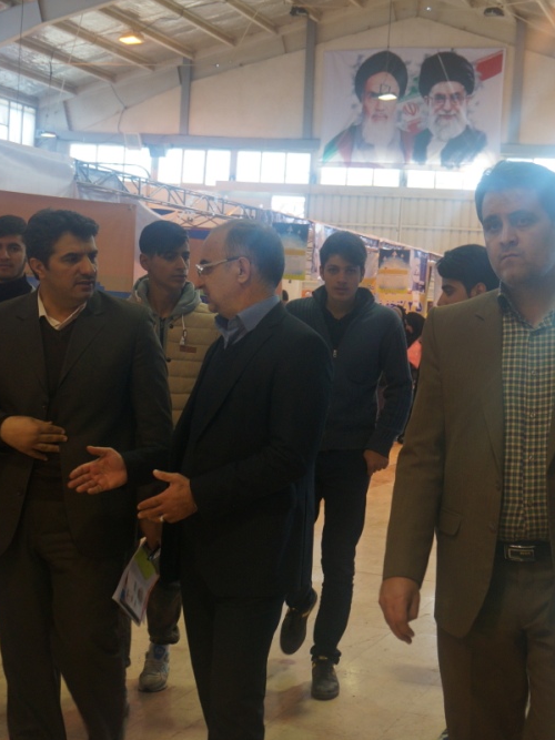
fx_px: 1277
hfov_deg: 24.4
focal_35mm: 60
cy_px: 375
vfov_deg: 32.3
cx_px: 379
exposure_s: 1/60
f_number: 4.5
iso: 400
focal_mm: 27
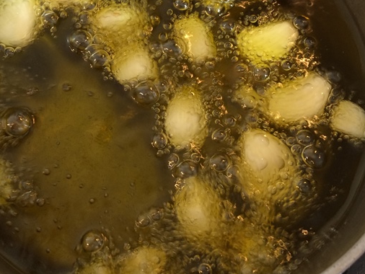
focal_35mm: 45
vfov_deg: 31.9
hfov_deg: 41.5
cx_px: 120
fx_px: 475
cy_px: 84
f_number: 2.2
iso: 80
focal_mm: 4.15
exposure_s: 1/30
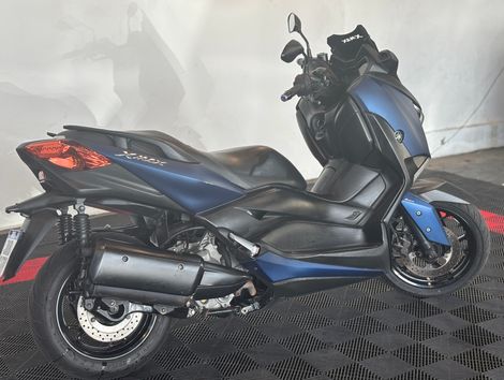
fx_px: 758
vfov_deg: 28.1
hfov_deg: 36.8
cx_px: 252
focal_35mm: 52
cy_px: 190
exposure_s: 1/164
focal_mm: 5.96
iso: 32
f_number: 1.6
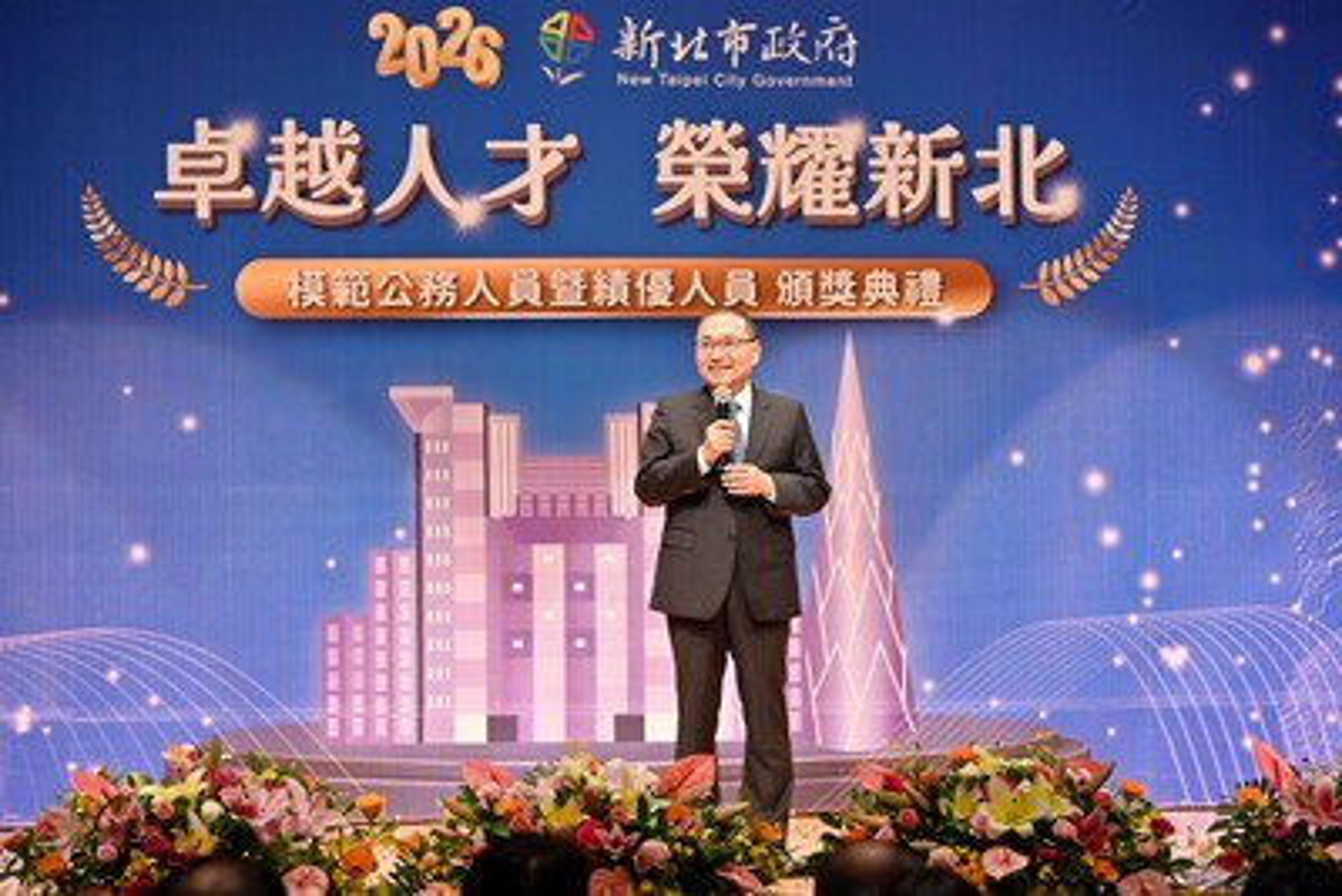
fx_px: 3729
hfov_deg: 20.4
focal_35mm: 100
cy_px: 448
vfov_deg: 13.7
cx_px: 671
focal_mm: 100
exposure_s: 1/125
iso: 800
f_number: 4
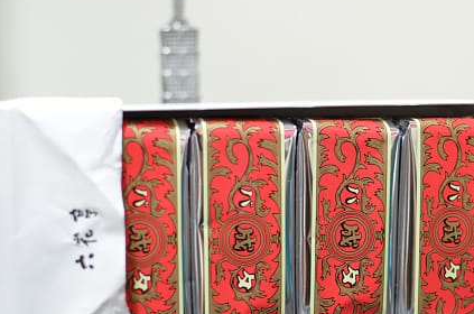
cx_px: 336
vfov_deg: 17.2
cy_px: 220
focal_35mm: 79
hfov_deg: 25.6
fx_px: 1035
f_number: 2.8
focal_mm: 35
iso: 1250
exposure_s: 1/40
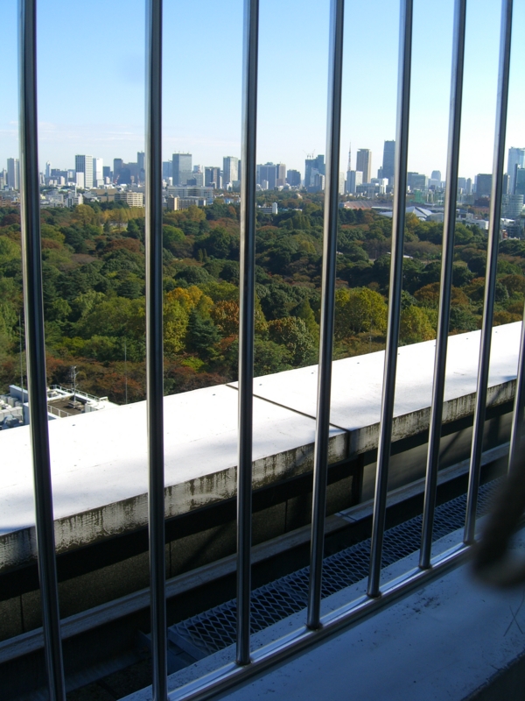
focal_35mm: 38
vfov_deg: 49.0
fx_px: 768
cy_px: 350
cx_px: 262
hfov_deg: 37.7
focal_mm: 7.9
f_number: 4
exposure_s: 1/500
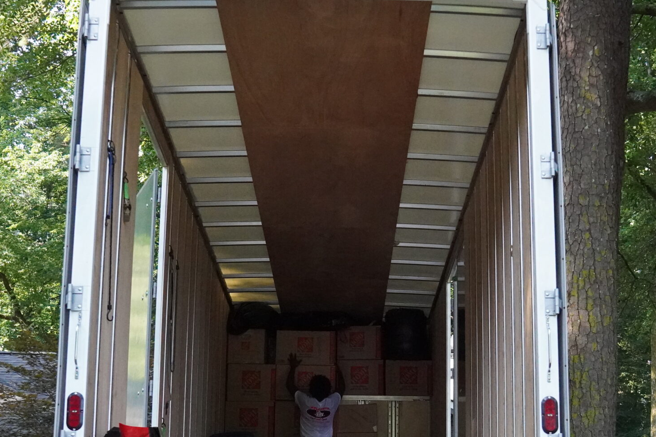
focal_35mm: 63
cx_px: 413
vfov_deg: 21.3
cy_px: 357
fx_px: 1148
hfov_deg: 31.7
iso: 6400
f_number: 4
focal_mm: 24
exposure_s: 1/2000
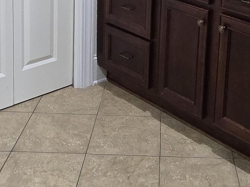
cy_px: -63
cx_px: 172
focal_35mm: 58
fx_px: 419
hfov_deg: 32.9
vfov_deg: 22.3
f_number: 2.2
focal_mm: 2.2
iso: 500
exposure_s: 1/60
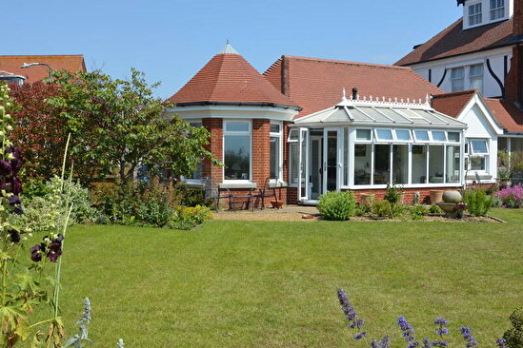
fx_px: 610
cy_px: 175
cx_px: 261
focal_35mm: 42
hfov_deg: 46.4
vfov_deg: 31.9
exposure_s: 1/250
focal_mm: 22
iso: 100
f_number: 8
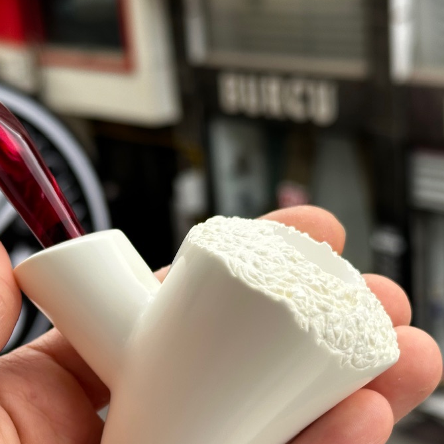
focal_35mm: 81
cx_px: 144
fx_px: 1175
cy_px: 295
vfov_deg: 21.3
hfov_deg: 21.3
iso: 64
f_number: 1.78
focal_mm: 6.86
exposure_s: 1/704
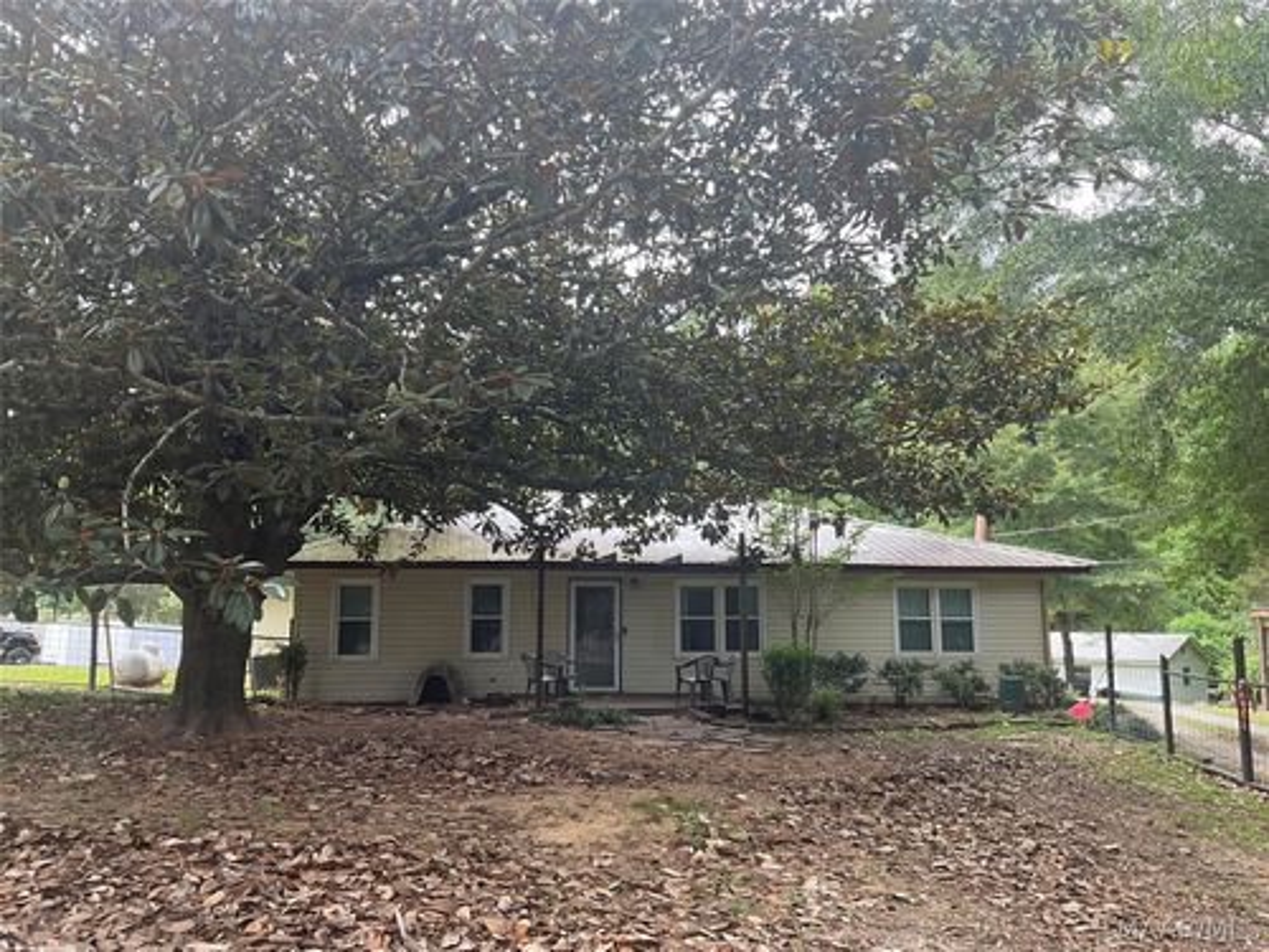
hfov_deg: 61.7
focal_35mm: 29
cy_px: 476
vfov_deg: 48.2
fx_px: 1063
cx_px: 634
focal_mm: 3
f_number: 1.8
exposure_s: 1/122
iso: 16
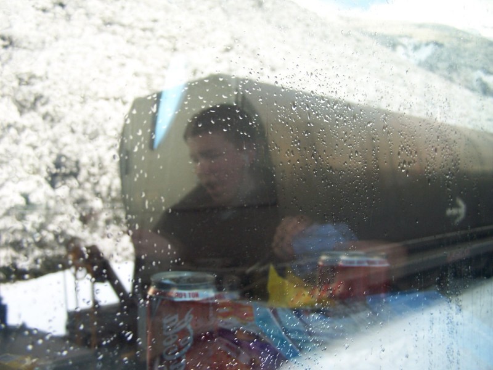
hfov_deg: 49.0
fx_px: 541
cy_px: 185
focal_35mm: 38
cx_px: 246
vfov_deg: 37.7
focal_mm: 6.3
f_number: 2.8
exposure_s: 1/60
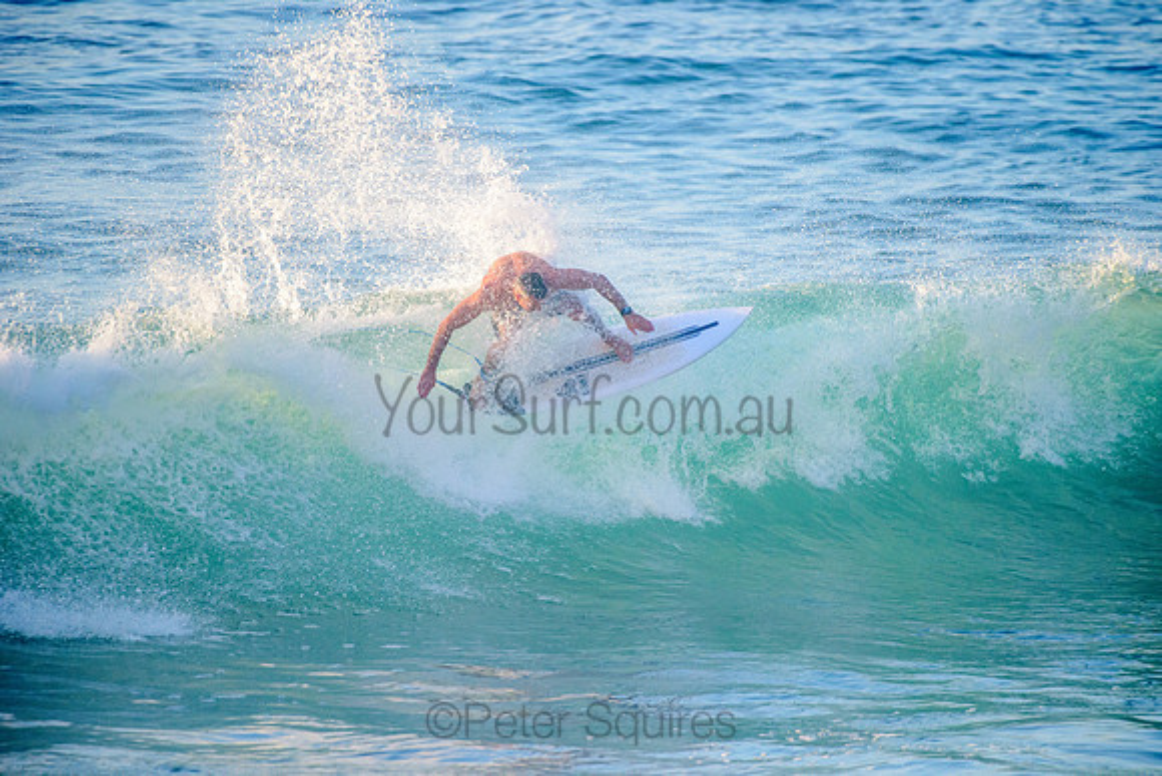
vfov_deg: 2.8
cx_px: 581
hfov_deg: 4.1
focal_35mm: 500
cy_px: 388
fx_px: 16142
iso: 1100
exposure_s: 1/2000
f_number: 5.6
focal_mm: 500
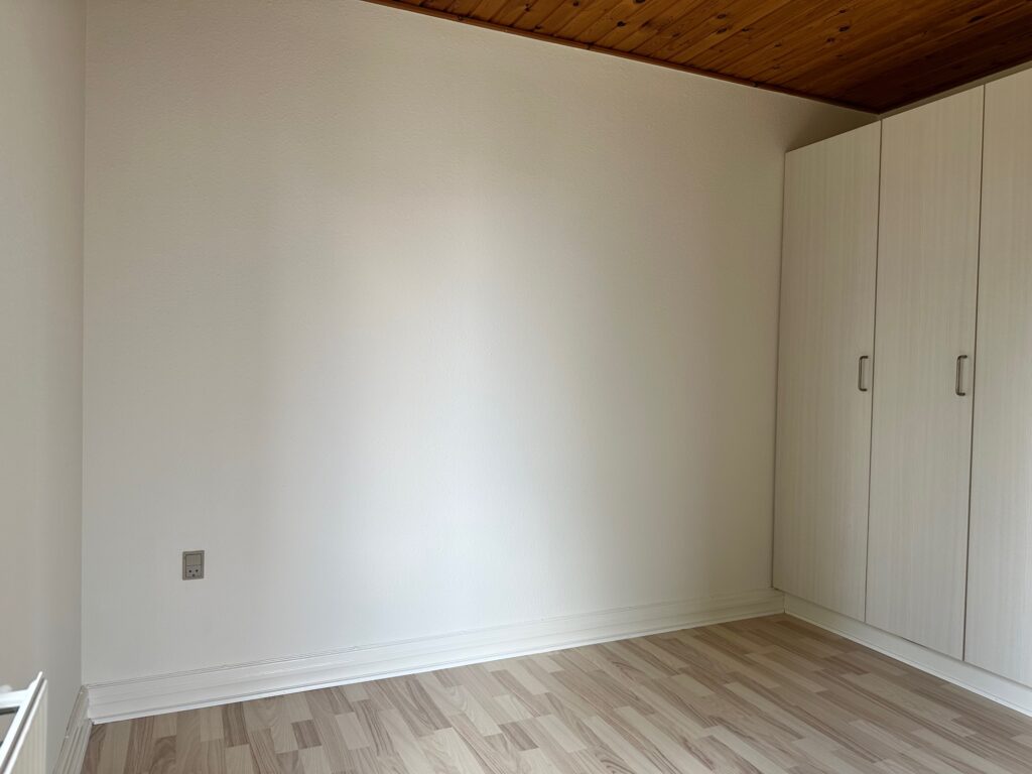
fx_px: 716
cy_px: 387
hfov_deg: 71.6
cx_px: 516
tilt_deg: -2.6
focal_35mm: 24
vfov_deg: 56.8
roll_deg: -1.4
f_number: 1.78
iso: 80
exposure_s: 1/121
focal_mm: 6.86
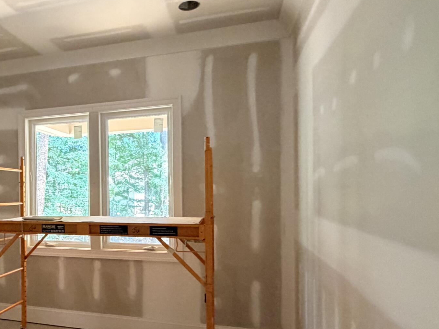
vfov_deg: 45.2
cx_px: 88
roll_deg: +1.3
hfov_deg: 54.4
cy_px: 195
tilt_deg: -2.7
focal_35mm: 31
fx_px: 393
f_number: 2.2
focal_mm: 2.22
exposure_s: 1/60
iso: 400
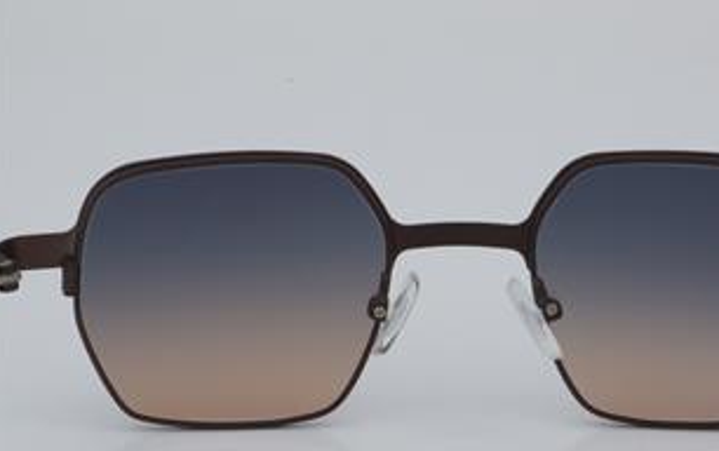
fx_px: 2151
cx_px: 463
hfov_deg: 18.9
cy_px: 256
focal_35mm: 110
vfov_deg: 12.0
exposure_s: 1/4
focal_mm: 55
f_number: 32
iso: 100
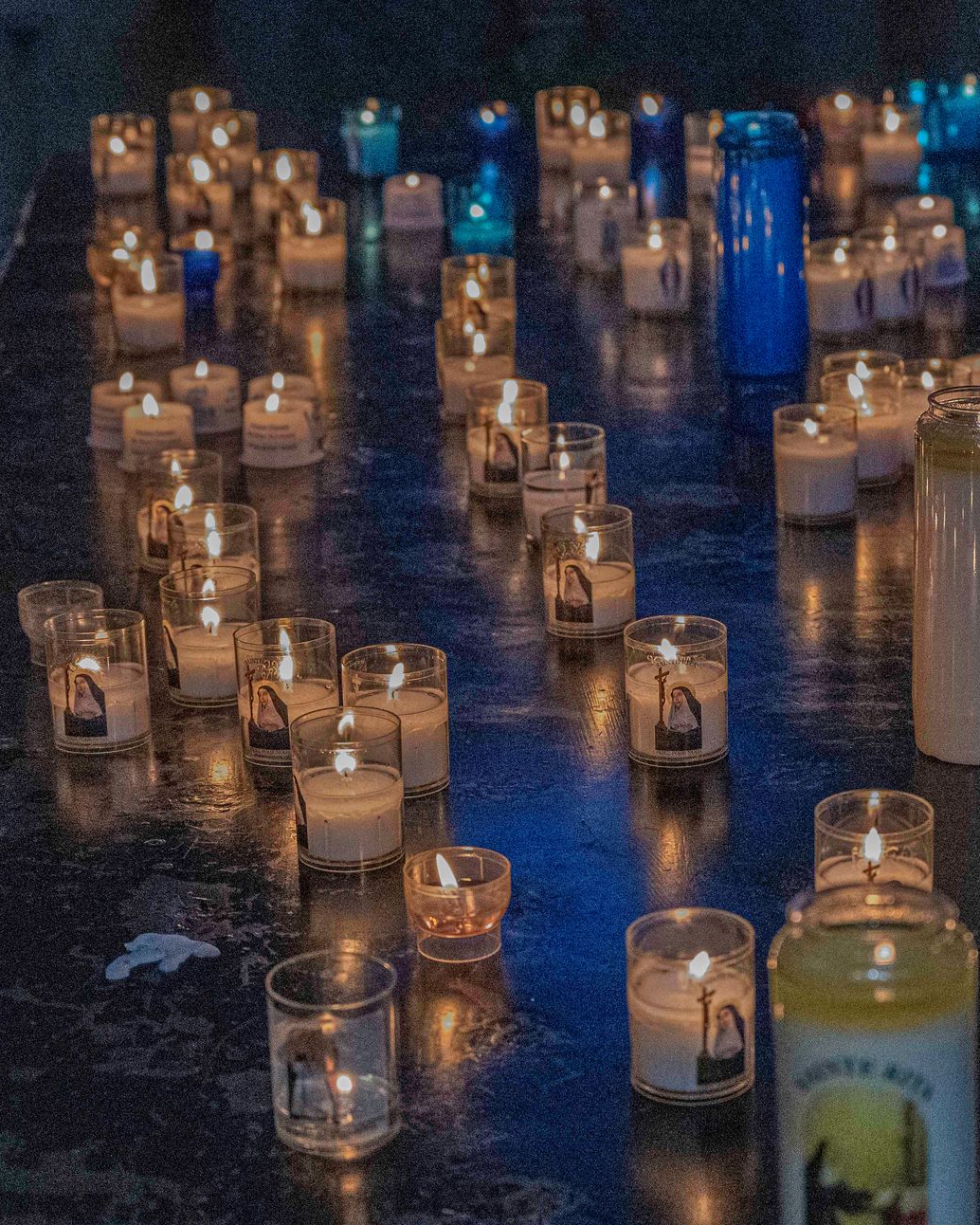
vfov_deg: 19.4
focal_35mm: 99
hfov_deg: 15.5
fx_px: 3588
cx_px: 619
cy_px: 598
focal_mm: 67
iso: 32000
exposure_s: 1/800
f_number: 6
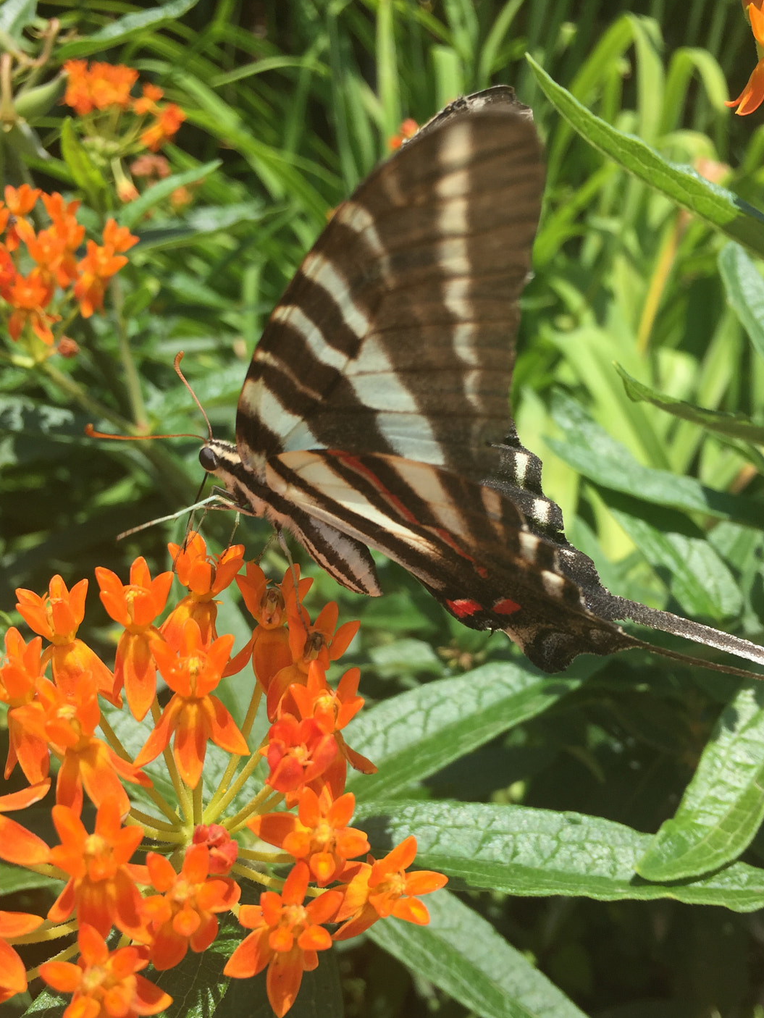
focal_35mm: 33
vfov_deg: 55.2
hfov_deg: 43.0
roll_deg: -1.4
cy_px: 574
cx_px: 382
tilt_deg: -13.8
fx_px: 971
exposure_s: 1/1041
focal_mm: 4.15
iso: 32
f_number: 2.2
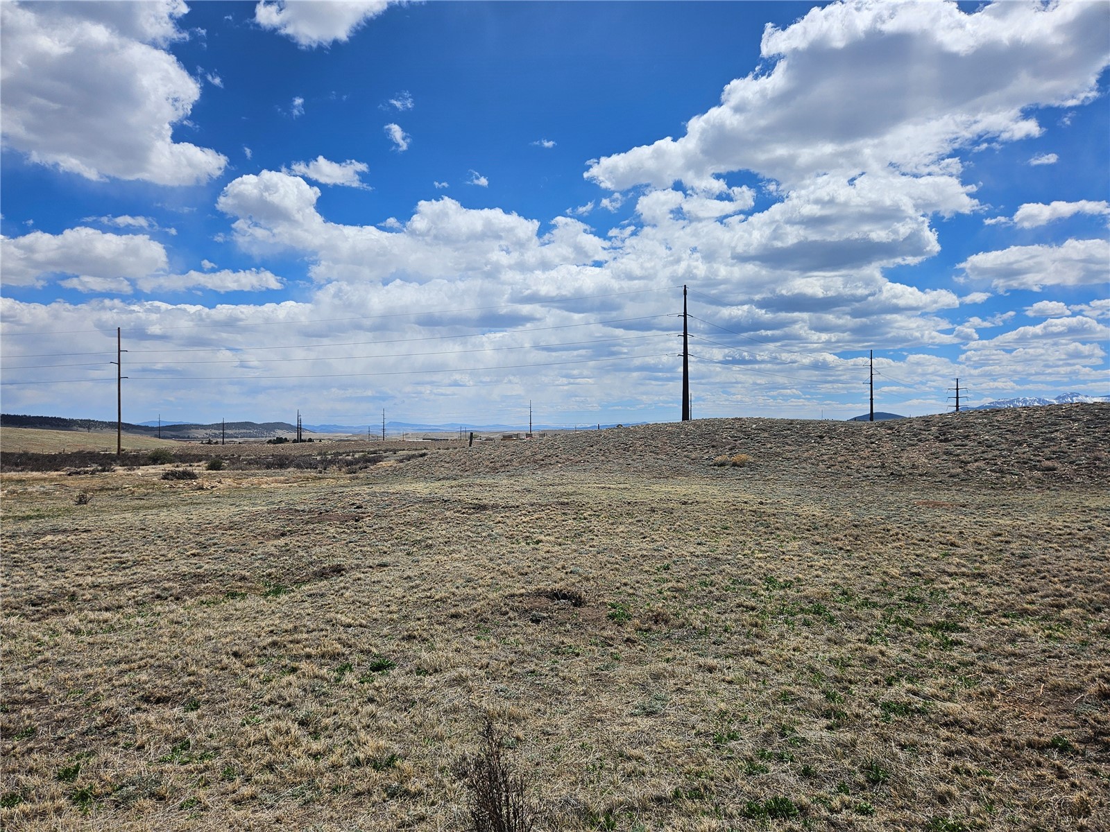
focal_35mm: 23
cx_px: 555
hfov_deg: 73.9
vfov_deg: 58.9
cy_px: 416
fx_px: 738
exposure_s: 1/4666
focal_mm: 5.4
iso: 25
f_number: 1.8
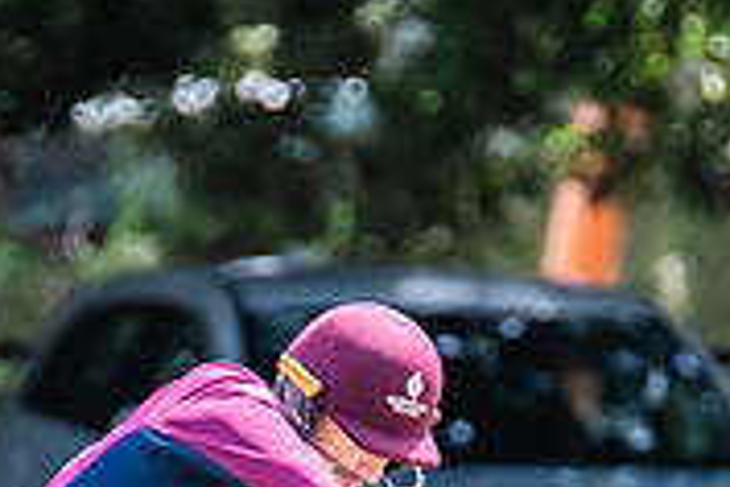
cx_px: 237
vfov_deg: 0.5
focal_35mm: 2952
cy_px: 827
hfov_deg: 0.7
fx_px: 59855
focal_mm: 600
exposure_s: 1/1250
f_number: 9
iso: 800
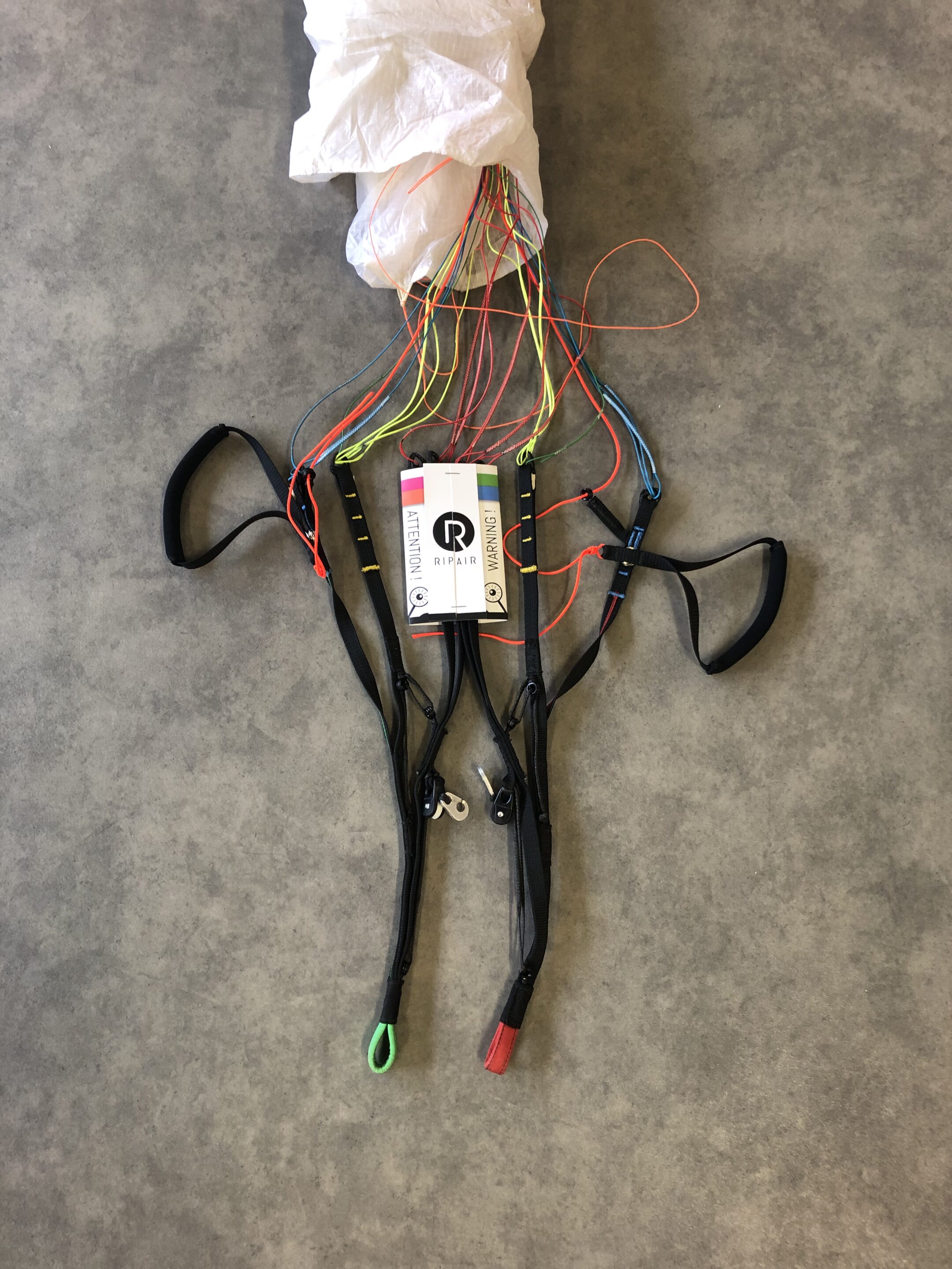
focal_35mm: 28
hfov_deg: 49.7
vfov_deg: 63.4
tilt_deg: -74.3
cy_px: 634
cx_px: 476
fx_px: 1027
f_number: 1.8
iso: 40
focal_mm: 3.99
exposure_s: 1/20
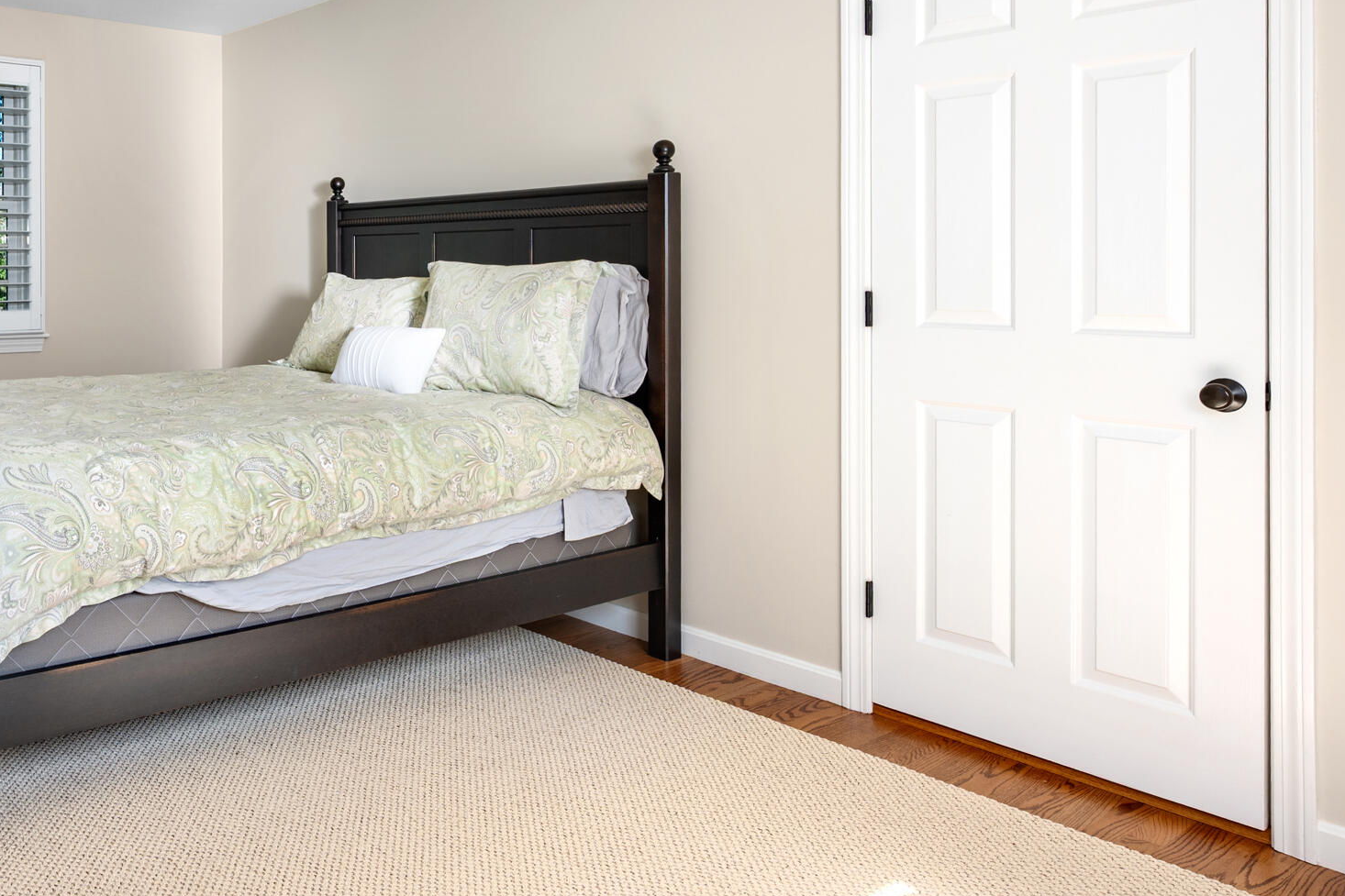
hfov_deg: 57.6
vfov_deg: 44.2
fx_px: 1083
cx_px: 220
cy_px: 291
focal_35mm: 29
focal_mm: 17
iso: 250
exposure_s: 1/10
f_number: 8
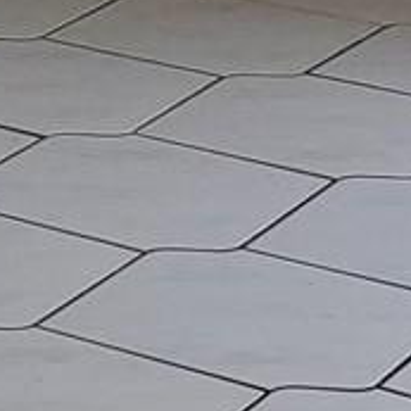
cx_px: -908
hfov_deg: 7.1
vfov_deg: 7.6
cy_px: -606
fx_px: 2861
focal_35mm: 213
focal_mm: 4.3
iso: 100
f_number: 2.4
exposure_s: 1/100
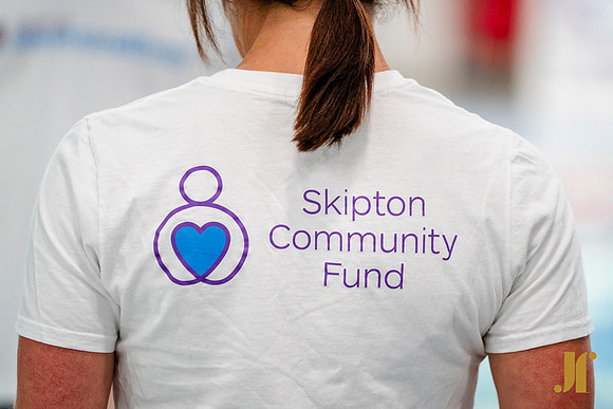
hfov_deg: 9.4
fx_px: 3735
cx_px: 336
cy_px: 204
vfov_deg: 6.3
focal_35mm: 219
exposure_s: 1/400
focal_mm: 200
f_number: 2.8
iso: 2500
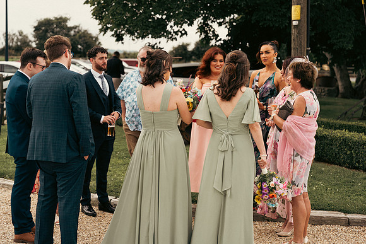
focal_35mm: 70
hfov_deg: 28.8
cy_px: 122
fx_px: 712
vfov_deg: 19.5
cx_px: 183
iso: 125
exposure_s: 1/400
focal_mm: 70
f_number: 3.5
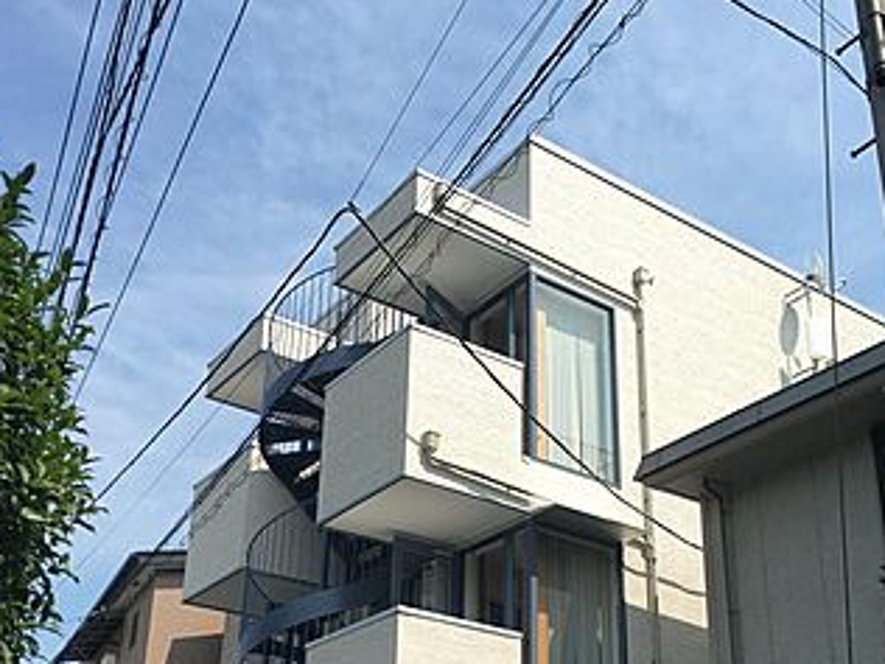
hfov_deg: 42.9
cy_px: 513
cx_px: 465
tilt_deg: +24.5
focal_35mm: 44
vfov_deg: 32.2
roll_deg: -2.2
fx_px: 1125
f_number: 2.2
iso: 25
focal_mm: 4.15
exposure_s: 1/999
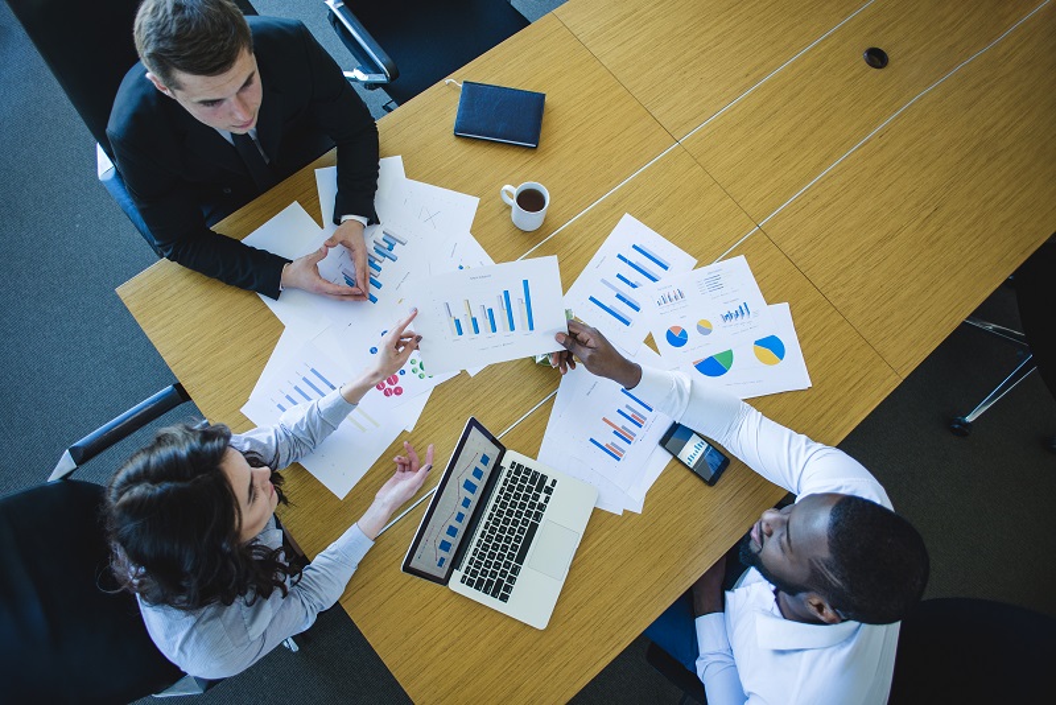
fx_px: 704
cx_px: 528
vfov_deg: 53.2
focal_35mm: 24
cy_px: 352
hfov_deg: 73.7
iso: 500
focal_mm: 24
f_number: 3.5
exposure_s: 1/125
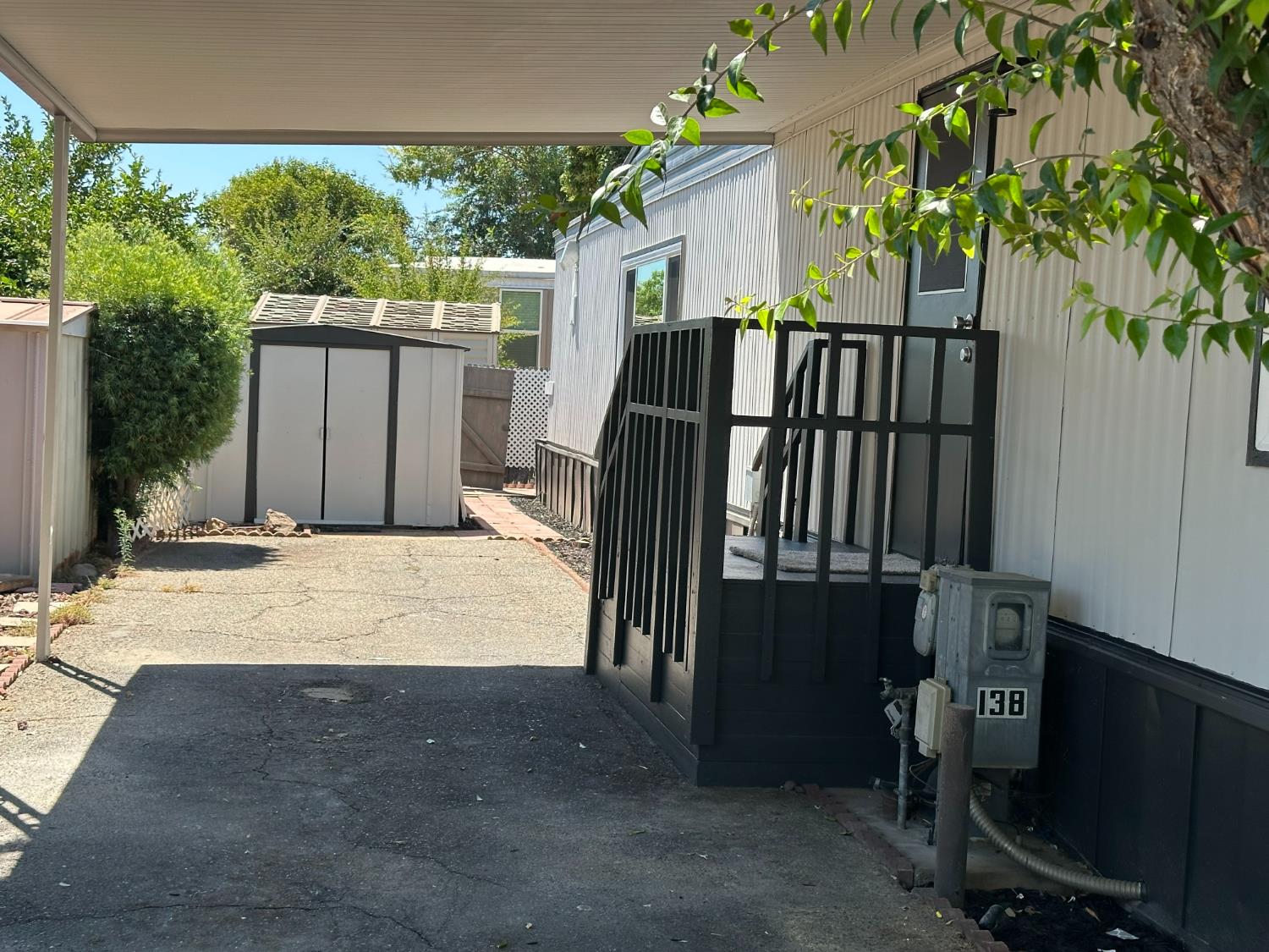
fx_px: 1760
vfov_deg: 30.3
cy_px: 476
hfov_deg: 39.7
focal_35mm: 48
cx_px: 634
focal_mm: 6.86
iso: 64
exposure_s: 1/1185
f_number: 1.78
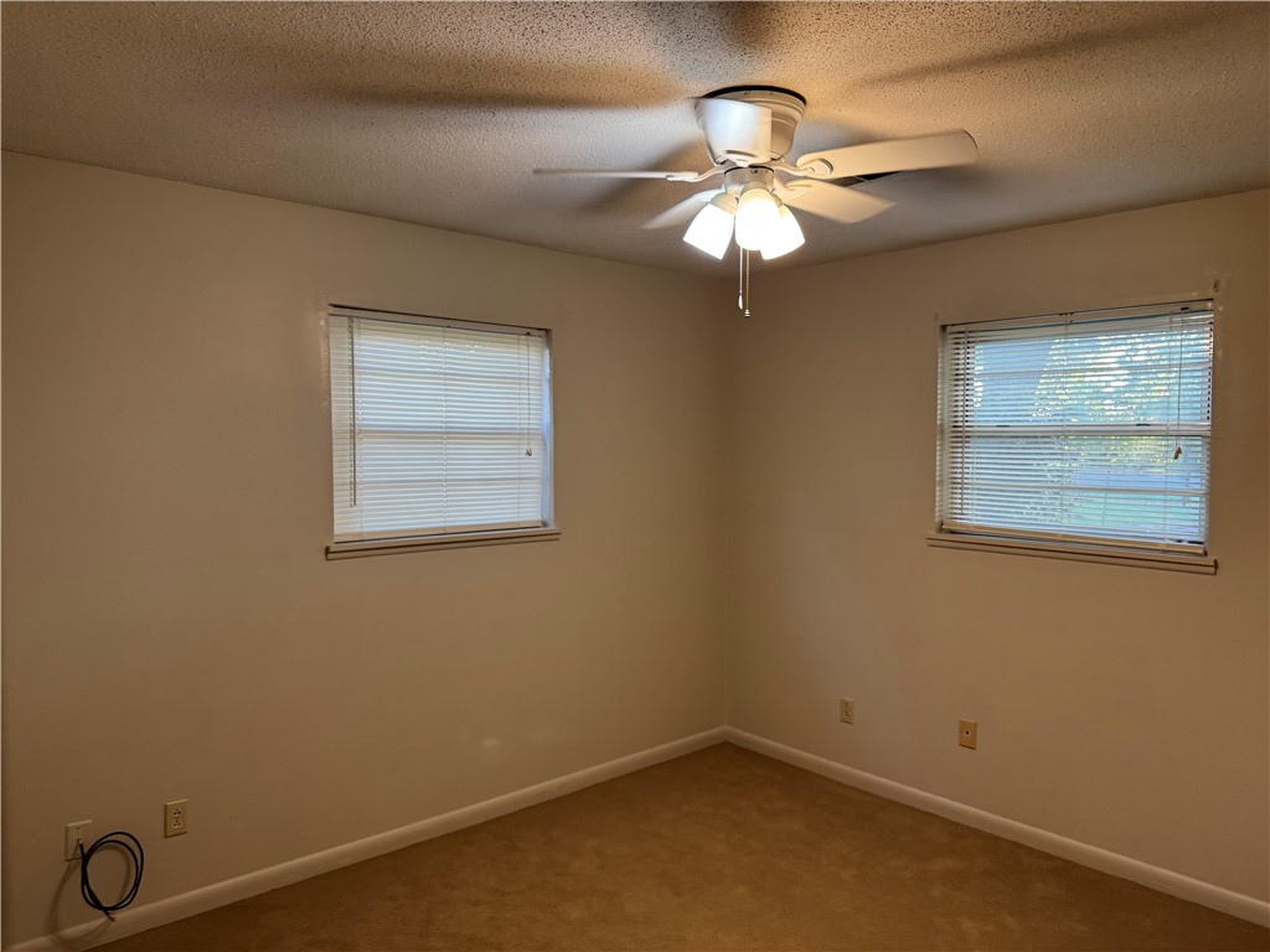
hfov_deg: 71.6
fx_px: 881
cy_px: 476
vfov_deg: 56.8
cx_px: 635
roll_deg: -0.6
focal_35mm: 24
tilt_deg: -3.4
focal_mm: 6.76
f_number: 1.78
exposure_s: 1/60
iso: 160
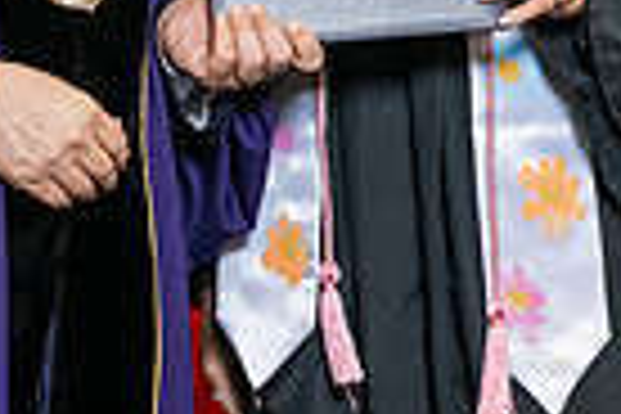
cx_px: 94
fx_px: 4778
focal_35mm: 277
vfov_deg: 4.9
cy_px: -169
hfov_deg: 7.4
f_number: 5
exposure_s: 1/200
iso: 2500
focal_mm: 66
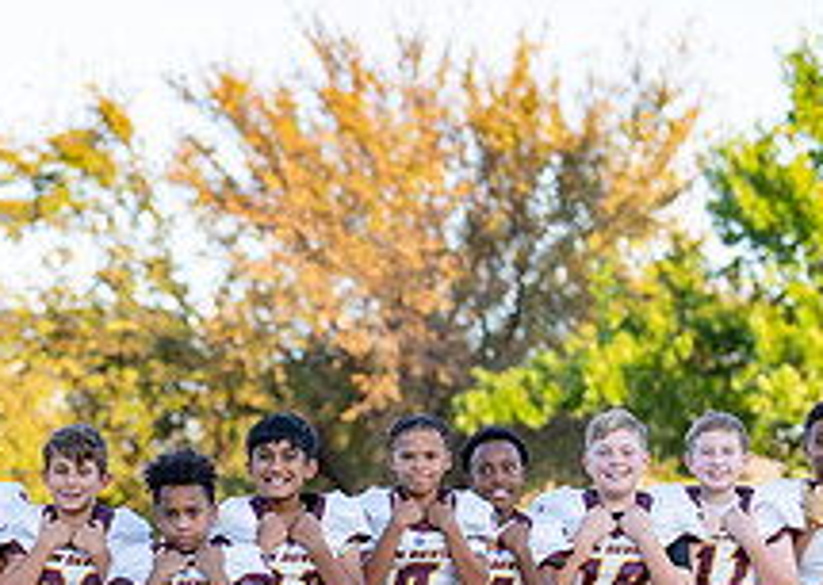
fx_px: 3525
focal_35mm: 151
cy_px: 713
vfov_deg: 9.4
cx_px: 150
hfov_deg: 13.2
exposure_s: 1/800
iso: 100
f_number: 1.6
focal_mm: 50
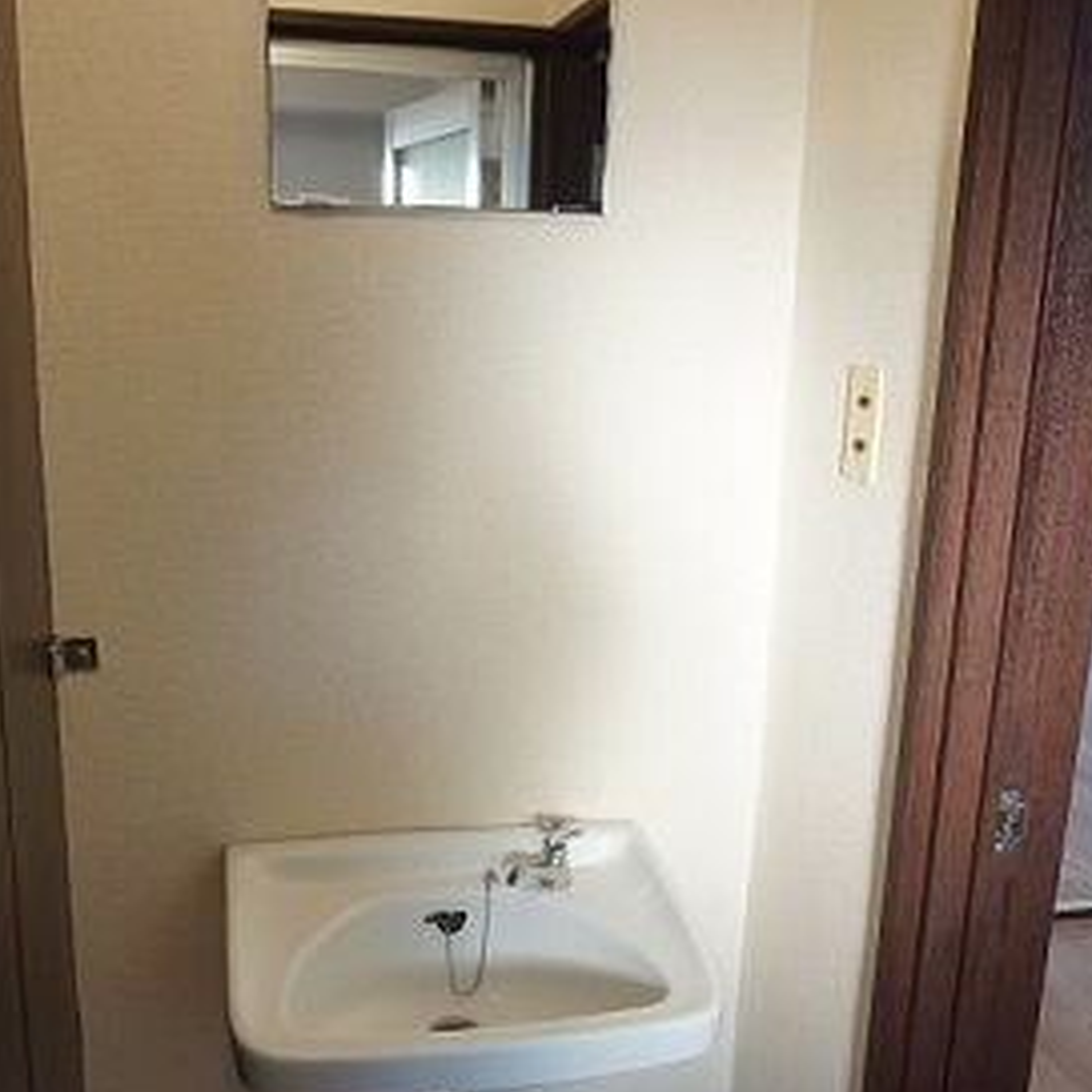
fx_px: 1356
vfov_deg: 43.7
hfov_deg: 43.8
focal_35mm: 38
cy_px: 650
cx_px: 578
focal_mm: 16
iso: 1250
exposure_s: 1/160
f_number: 4
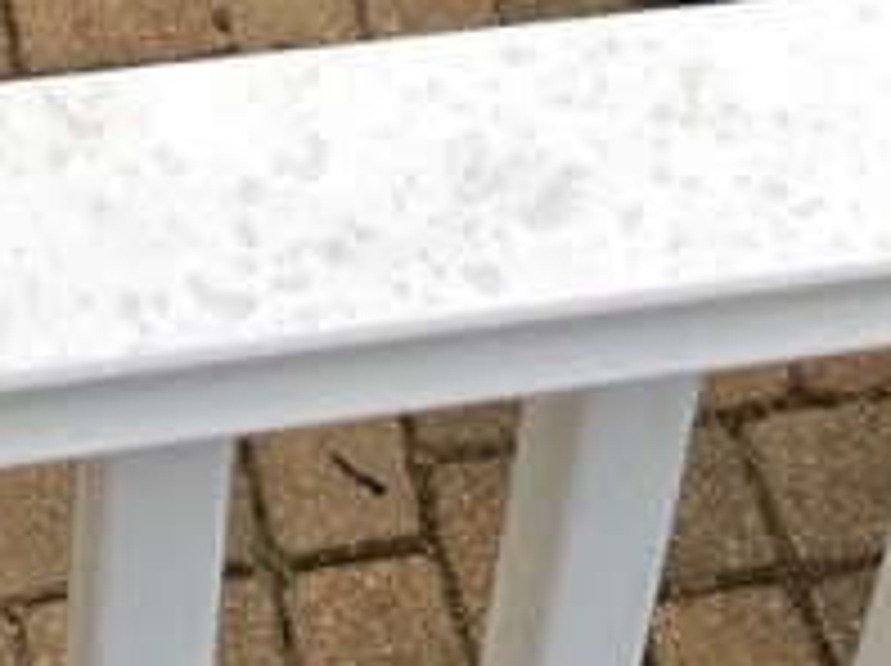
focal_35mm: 101
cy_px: -1012
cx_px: 140
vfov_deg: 11.6
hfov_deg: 19.2
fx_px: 2597
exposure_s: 1/110
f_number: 1.6
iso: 125
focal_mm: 5.1
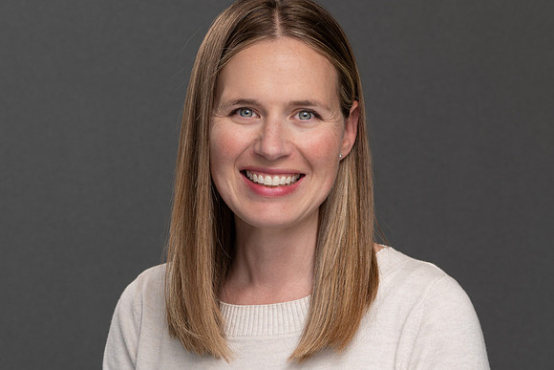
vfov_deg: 8.0
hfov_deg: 12.0
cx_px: 311
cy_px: 225
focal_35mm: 171
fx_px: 2637
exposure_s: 1/125
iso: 100
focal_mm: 70
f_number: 4.5
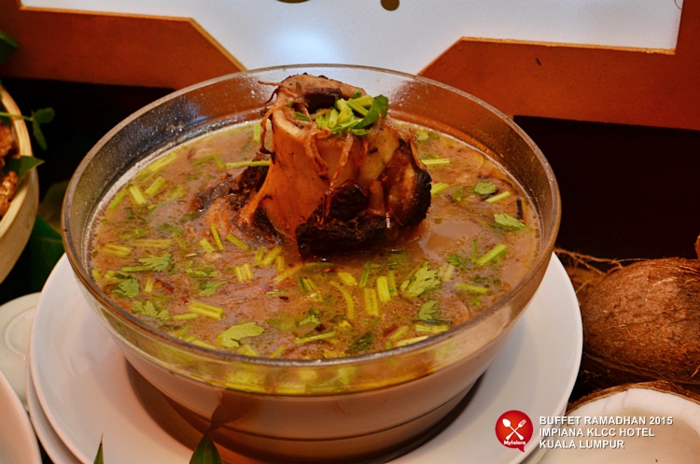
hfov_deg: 36.9
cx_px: 350
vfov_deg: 25.0
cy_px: 232
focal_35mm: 54
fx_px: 1048
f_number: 5
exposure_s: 1/20
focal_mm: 36
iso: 400
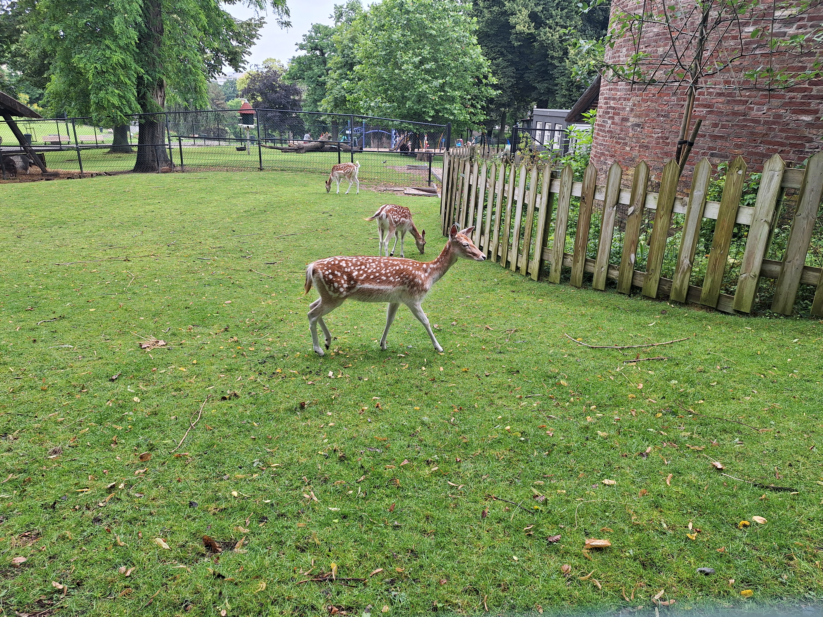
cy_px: 308
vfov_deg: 58.9
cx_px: 412
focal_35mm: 23
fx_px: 547
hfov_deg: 73.9
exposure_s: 1/227
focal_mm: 5.54
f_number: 1.8
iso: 40
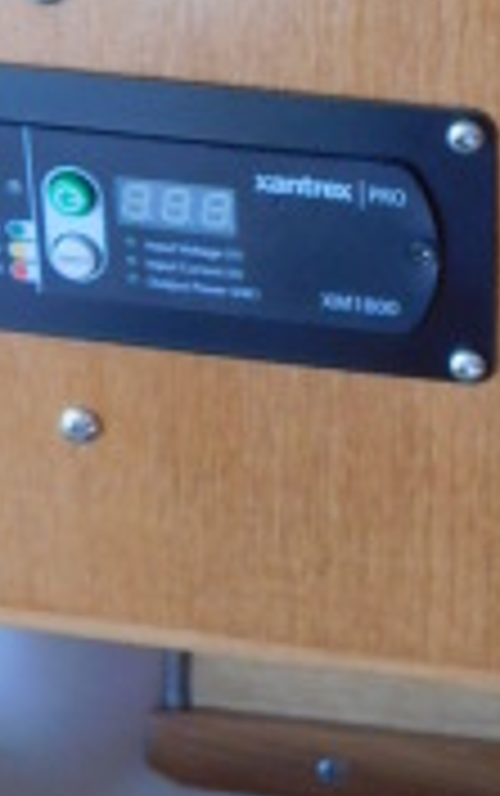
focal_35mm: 129
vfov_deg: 16.0
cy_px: 126
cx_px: 450
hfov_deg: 10.1
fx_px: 2806
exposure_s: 1/30
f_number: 3.5
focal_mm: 6.3
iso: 220
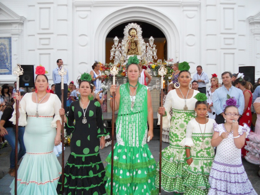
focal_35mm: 27
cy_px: 98
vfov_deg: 51.4
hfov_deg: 65.3
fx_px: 203
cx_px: 130
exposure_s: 1/25
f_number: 3.2
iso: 250
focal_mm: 4.9
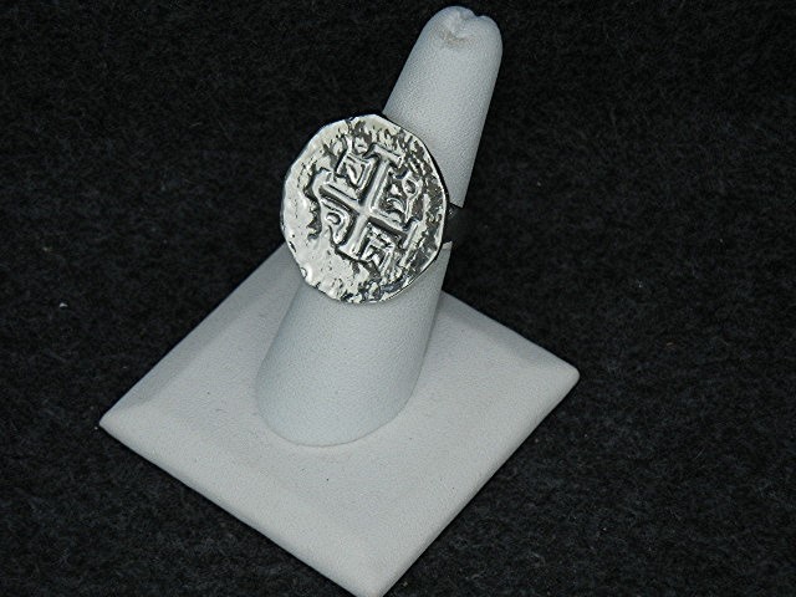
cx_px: 398
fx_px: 2346
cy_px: 298
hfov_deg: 19.3
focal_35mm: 102
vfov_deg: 14.5
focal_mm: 18.3
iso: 342
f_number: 4.5
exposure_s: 1/30
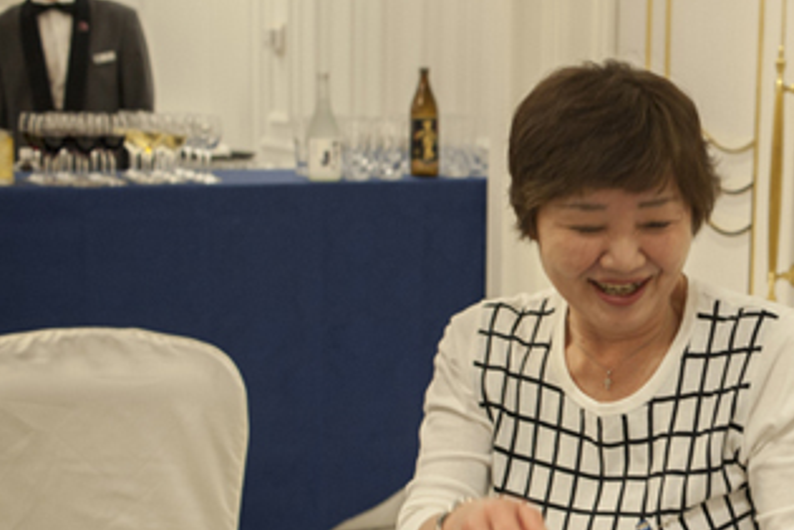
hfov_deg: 26.9
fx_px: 1566
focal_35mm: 71
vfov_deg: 19.1
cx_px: 791
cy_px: 358
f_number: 5.6
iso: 450
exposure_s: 1/100
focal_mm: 35
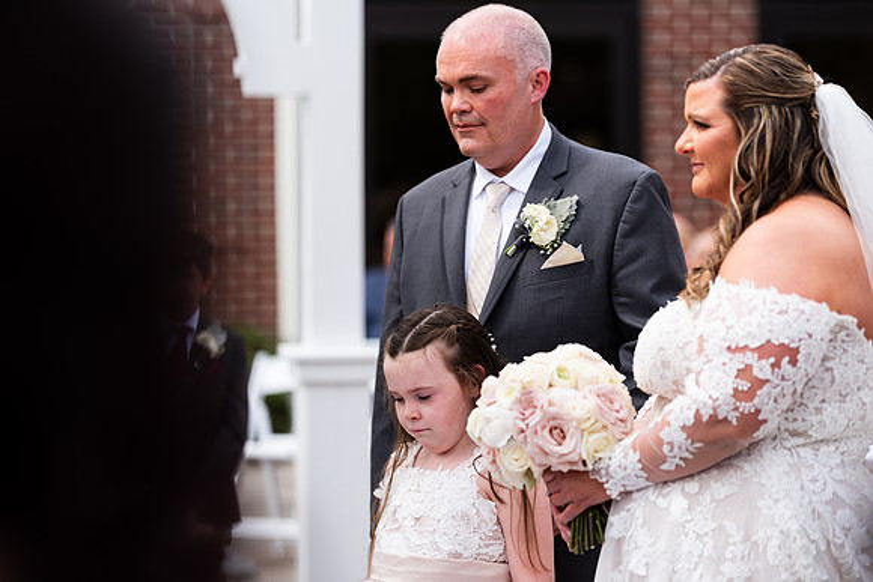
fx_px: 3396
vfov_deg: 9.8
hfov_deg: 14.7
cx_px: 436
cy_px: 291
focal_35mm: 140
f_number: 2.8
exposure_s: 1/640
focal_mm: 140
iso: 64
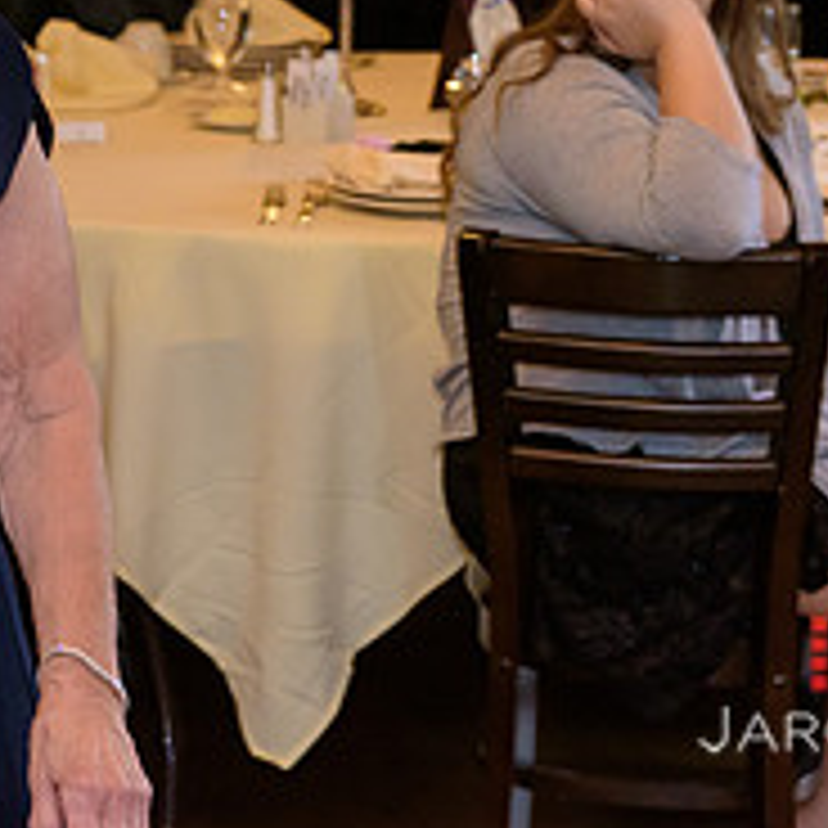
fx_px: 3978
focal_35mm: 147
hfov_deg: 11.6
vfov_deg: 11.7
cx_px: -176
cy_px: -20
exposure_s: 1/125
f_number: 3.2
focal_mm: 55
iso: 1600
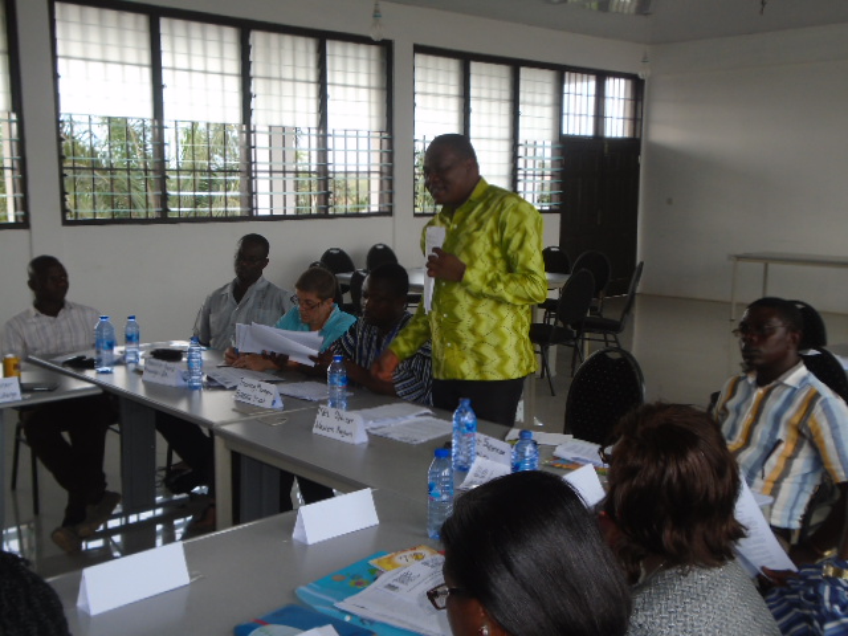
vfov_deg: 34.3
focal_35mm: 42
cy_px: 318
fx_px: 1029
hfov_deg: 44.8
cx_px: 424
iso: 100
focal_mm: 7.4
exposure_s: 1/50
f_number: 4.1
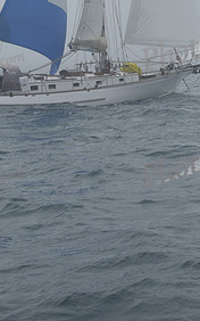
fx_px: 1283
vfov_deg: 14.0
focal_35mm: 147
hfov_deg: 8.9
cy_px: -1
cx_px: 84
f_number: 11
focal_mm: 70
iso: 250
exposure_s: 1/800
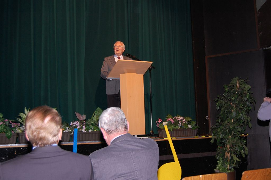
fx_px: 350
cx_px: 136
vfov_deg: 28.9
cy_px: 90
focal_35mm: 46
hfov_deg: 42.4
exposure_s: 1/60
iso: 400
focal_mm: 31
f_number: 4.5
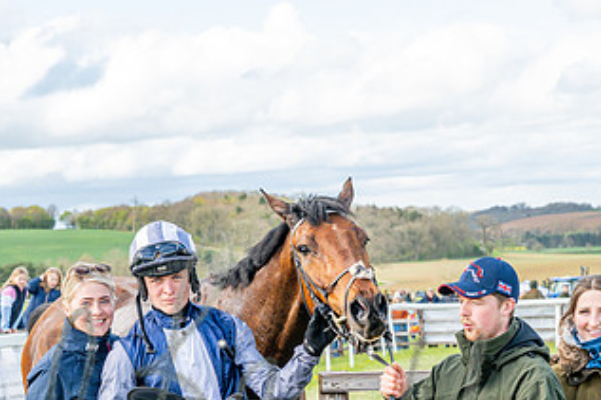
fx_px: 1819
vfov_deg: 12.4
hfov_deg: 18.8
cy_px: 372
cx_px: 273
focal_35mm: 109
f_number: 4.5
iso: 400
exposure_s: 1/800
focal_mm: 44
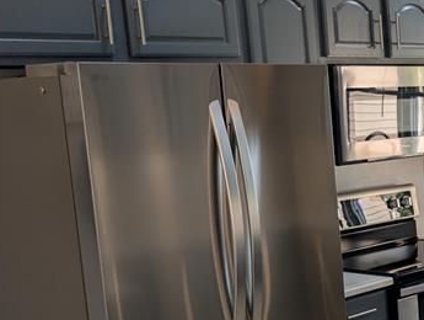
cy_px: 234
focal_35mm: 71
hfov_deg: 23.5
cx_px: 580
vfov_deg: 20.6
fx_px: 871
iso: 61
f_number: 1.68
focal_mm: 6.9
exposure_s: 1/120
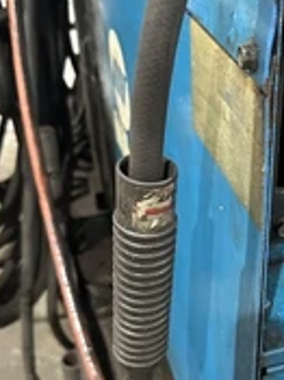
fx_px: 602
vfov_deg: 34.6
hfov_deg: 25.6
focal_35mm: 55
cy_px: 252
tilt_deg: -35.3
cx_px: 260
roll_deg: -5.6
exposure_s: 1/40
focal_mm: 6.86
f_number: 1.78
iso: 1000
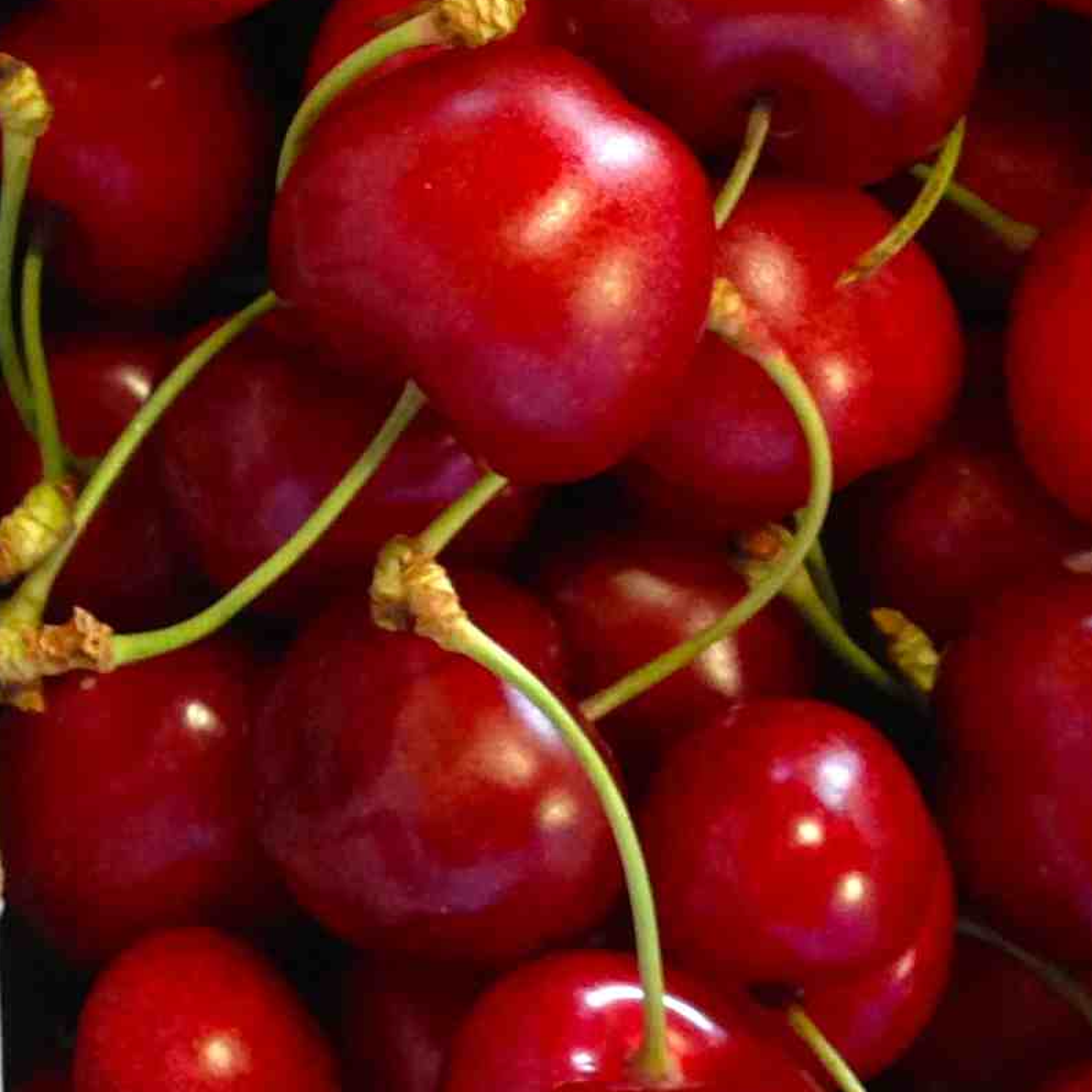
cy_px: 233
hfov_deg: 14.2
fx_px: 4283
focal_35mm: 120
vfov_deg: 14.5
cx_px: -143
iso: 125
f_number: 2.4
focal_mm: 4.13
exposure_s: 1/20
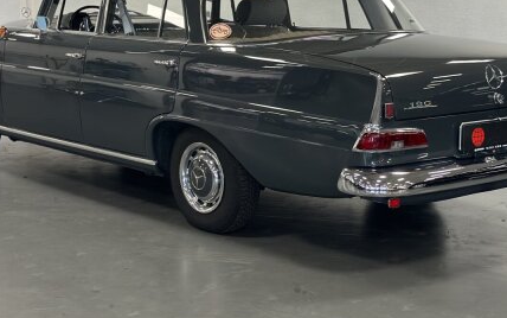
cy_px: 102
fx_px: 1051
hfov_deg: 27.1
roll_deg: -0.8
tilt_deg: -7.7
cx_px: 236
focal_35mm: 76
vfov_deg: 17.1
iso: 160
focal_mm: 6.86
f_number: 1.78
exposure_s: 1/60
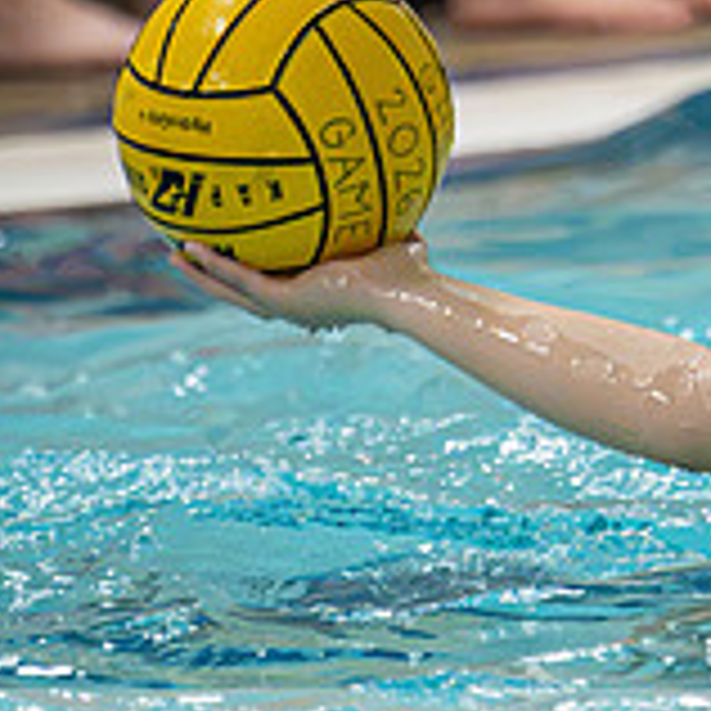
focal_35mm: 1031
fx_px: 23958
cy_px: 21
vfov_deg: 1.7
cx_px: 600
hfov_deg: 1.7
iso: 9000
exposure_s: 1/1000
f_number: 4
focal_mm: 210
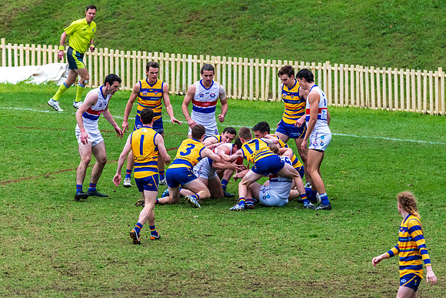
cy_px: 144
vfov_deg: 2.7
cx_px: 220
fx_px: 6266
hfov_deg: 4.1
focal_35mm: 506
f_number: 6.3
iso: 2000
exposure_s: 1/1250
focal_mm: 460
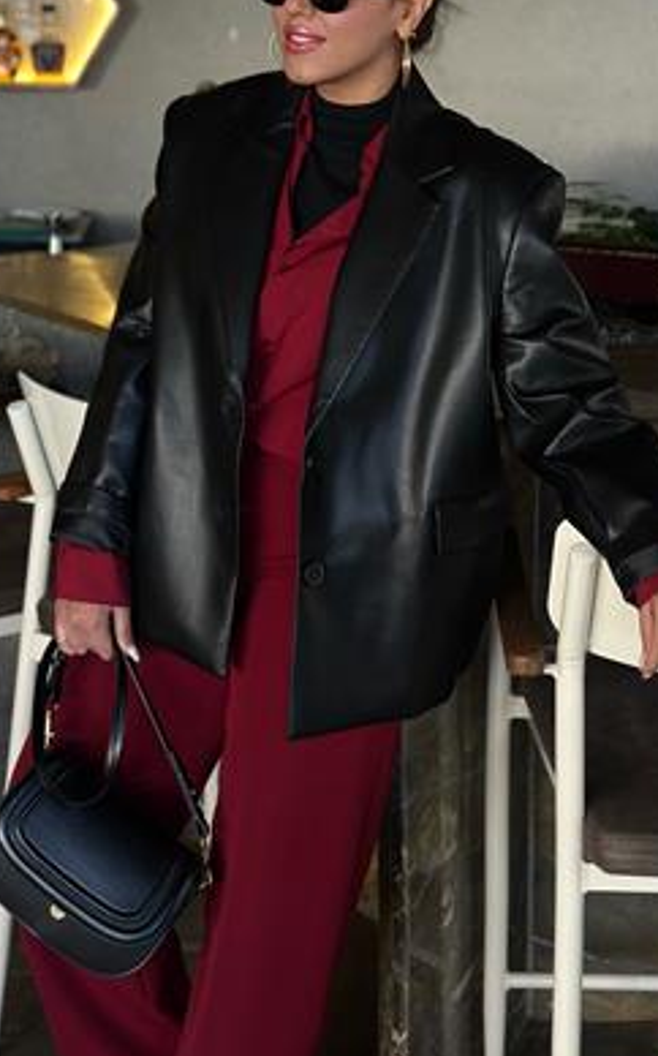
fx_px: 2011
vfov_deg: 29.2
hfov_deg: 18.6
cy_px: 344
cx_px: 283
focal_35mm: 70
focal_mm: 6.86
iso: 80
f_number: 1.78
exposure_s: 1/100
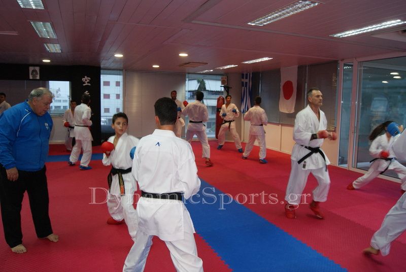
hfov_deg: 67.3
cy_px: 136
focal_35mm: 27
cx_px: 203
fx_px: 305
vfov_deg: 48.1
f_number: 5.6
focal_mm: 18
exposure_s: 1/60
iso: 400
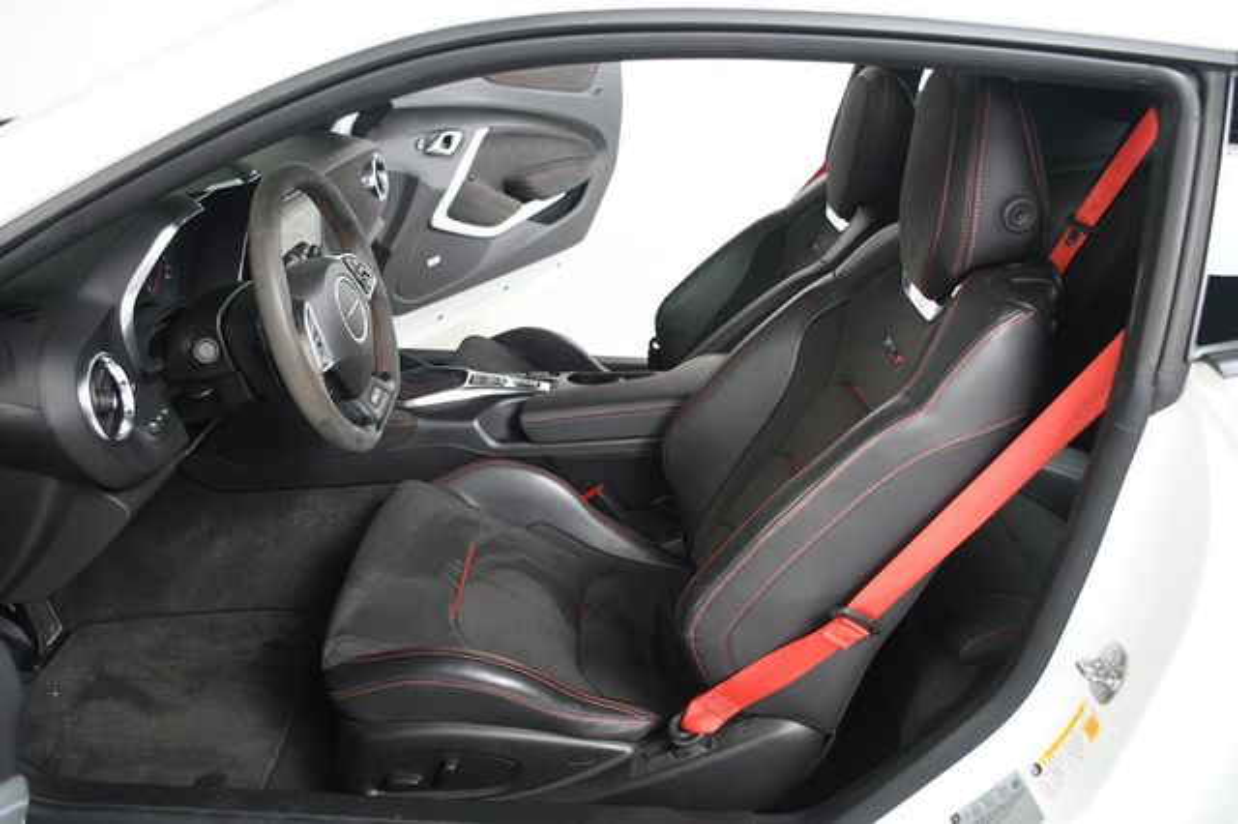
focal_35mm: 30
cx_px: 619
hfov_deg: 62.0
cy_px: 412
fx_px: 1031
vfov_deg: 43.6
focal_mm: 20
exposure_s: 1/160
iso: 100
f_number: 3.5
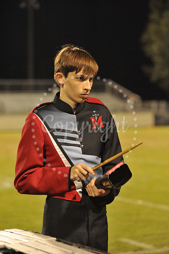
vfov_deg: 17.1
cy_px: 127
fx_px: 846
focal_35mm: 120
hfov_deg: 11.4
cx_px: 84
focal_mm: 120
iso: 6400
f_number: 4
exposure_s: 1/200
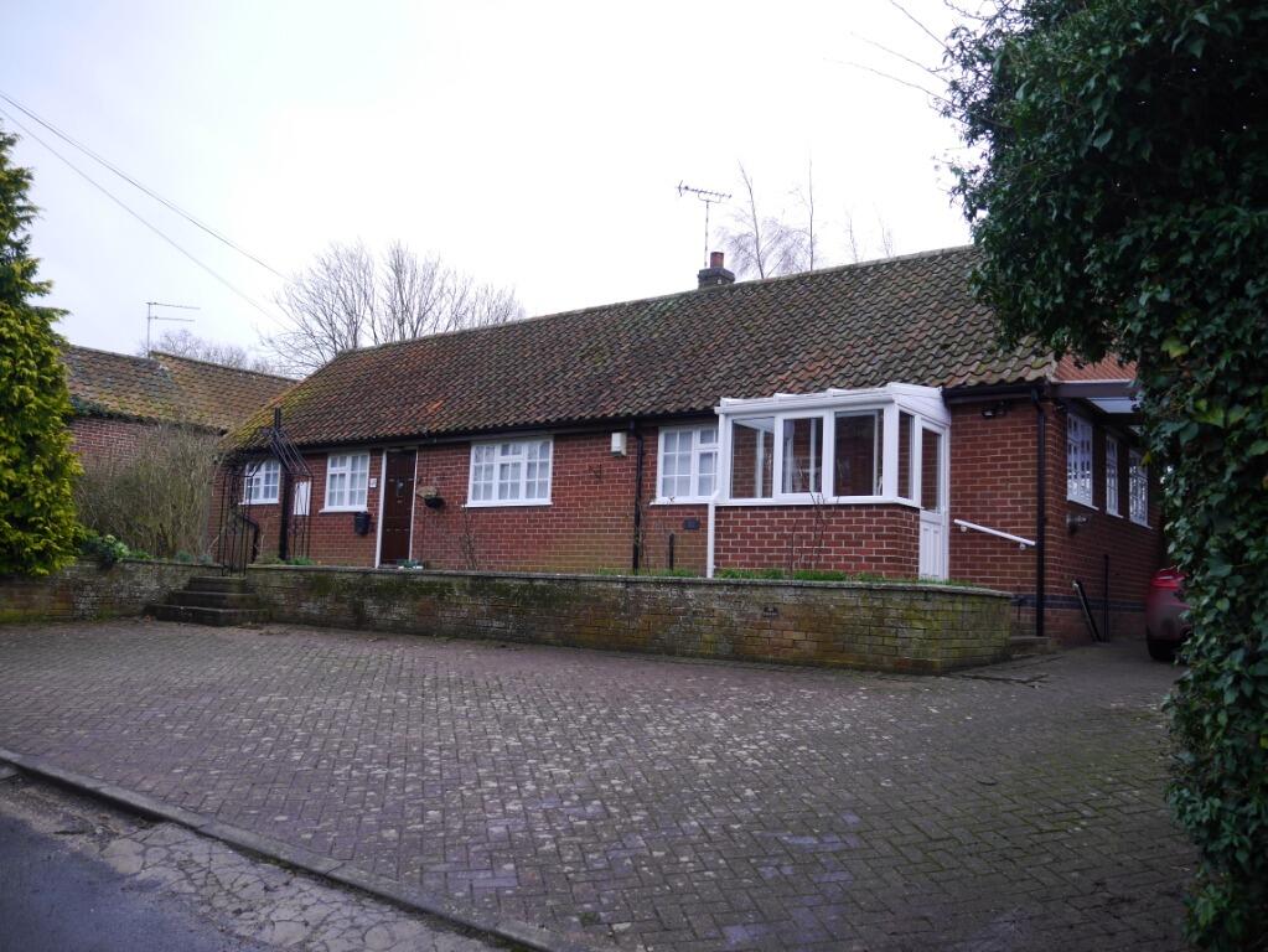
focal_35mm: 28
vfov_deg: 49.8
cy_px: 476
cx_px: 634
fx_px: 1026
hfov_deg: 63.4
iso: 160
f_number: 3.5
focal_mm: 14
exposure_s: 1/100
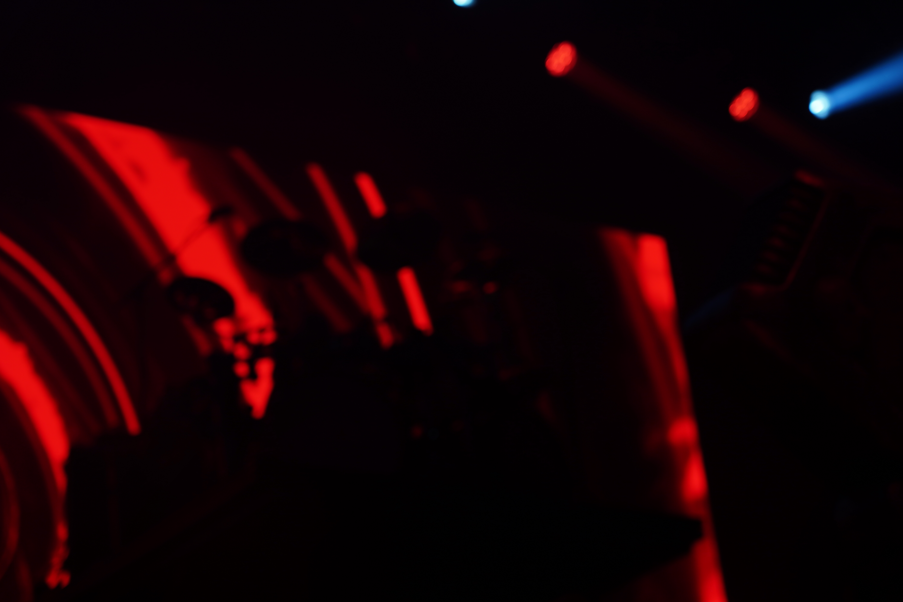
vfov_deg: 13.0
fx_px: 2634
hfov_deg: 19.5
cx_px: 452
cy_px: 301
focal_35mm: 105
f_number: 4.5
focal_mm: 105
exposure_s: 1/160
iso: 100
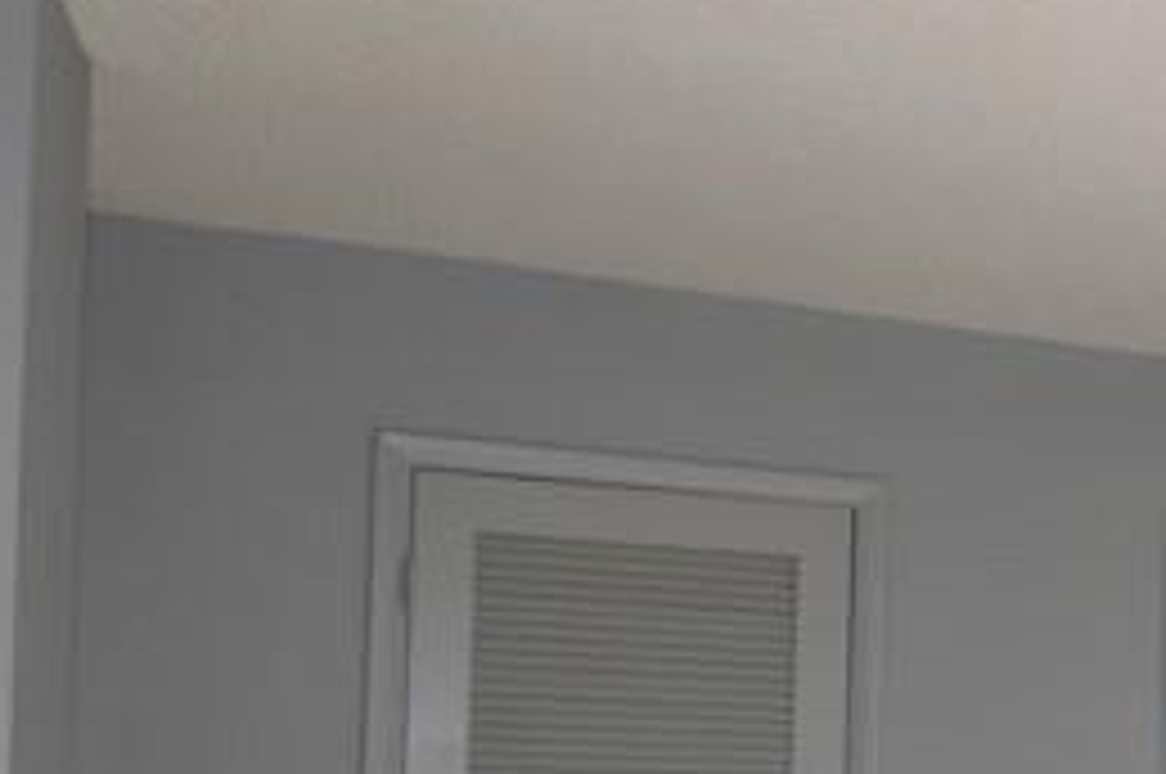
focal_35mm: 63
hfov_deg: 22.3
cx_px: 1990
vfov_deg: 20.9
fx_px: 2038
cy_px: 734
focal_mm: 10
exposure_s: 1/200
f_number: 7.1
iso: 200
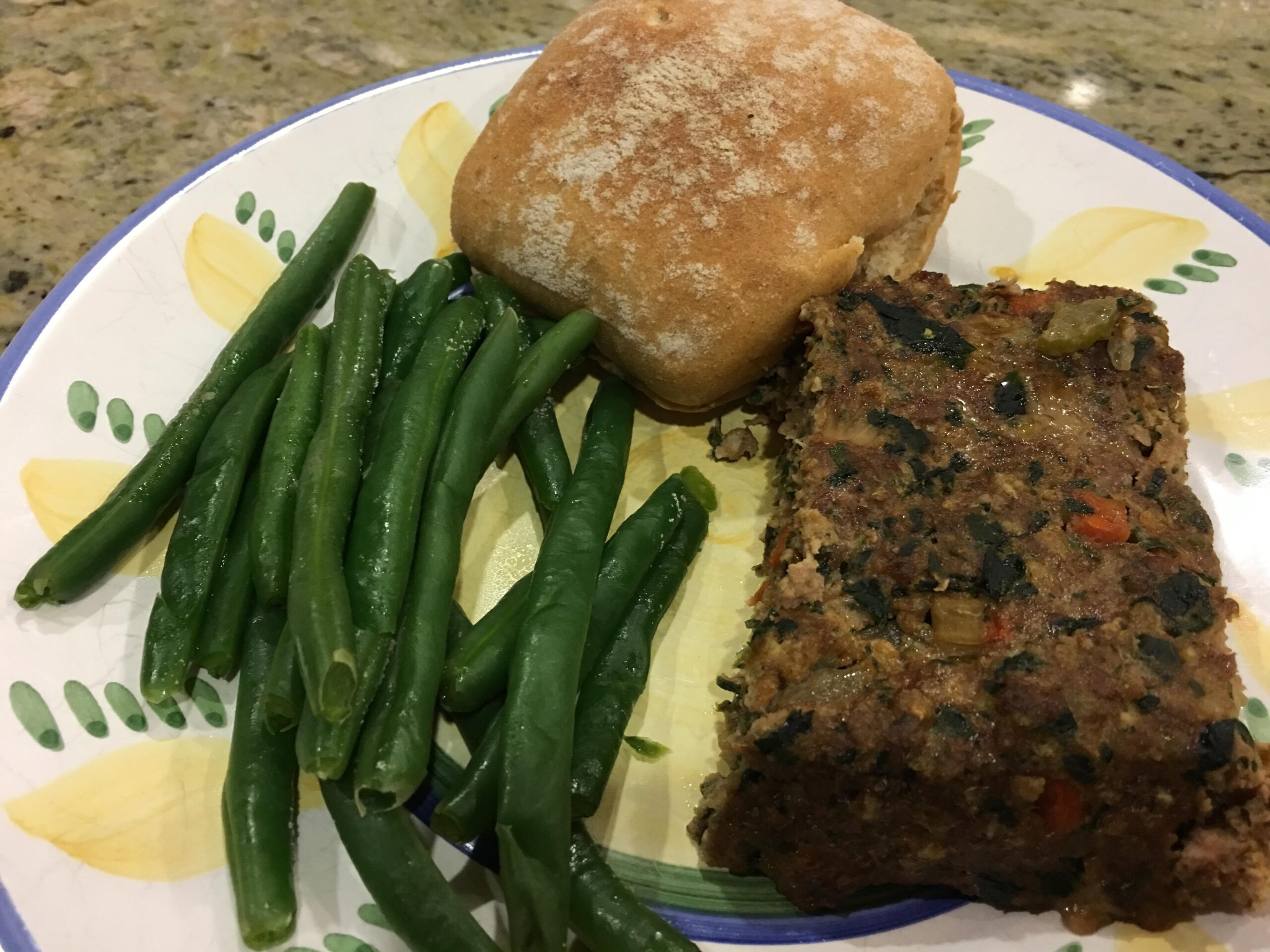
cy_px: 476
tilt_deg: -49.6
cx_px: 635
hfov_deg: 61.7
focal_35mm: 29
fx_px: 1064
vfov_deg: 48.2
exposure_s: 1/15
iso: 80
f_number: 2.2
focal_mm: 4.15
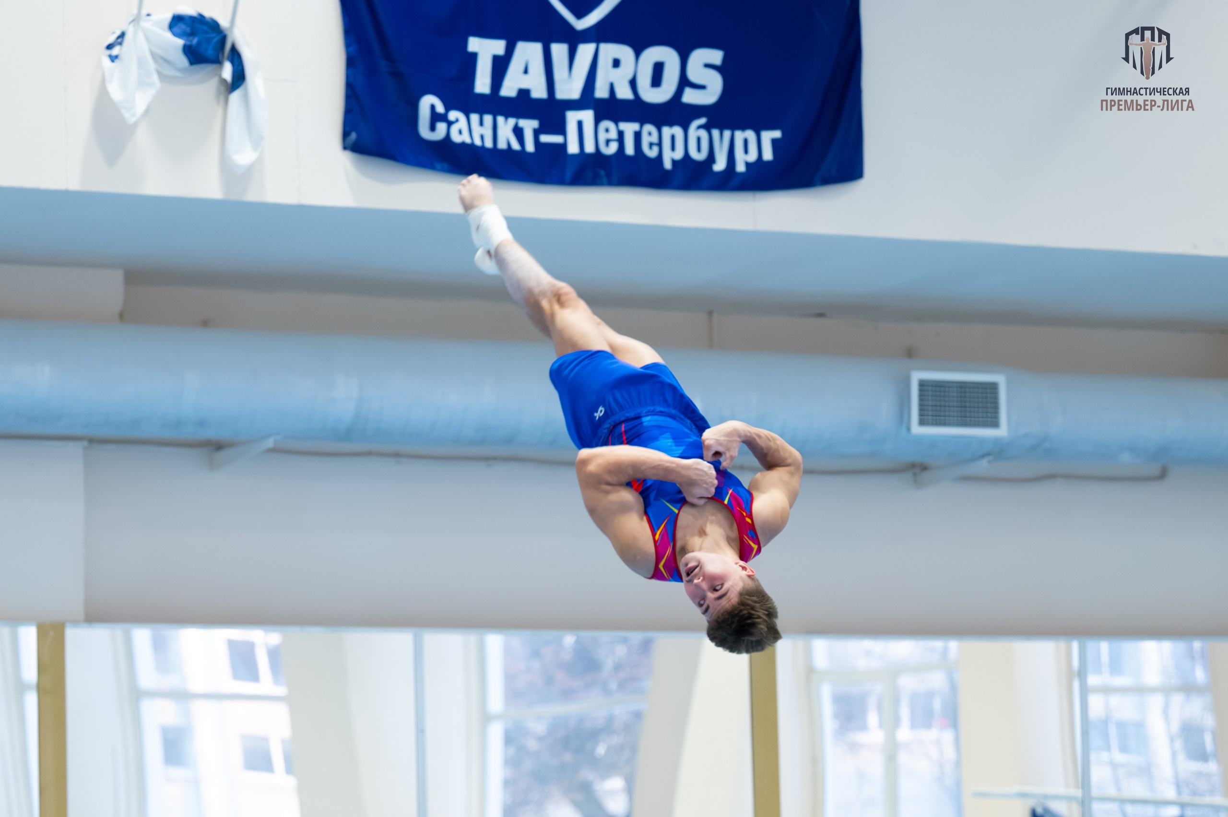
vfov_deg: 10.2
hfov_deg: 15.3
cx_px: 475
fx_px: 4561
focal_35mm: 134
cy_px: 656
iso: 2500
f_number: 2.8
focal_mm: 82
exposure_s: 1/1000
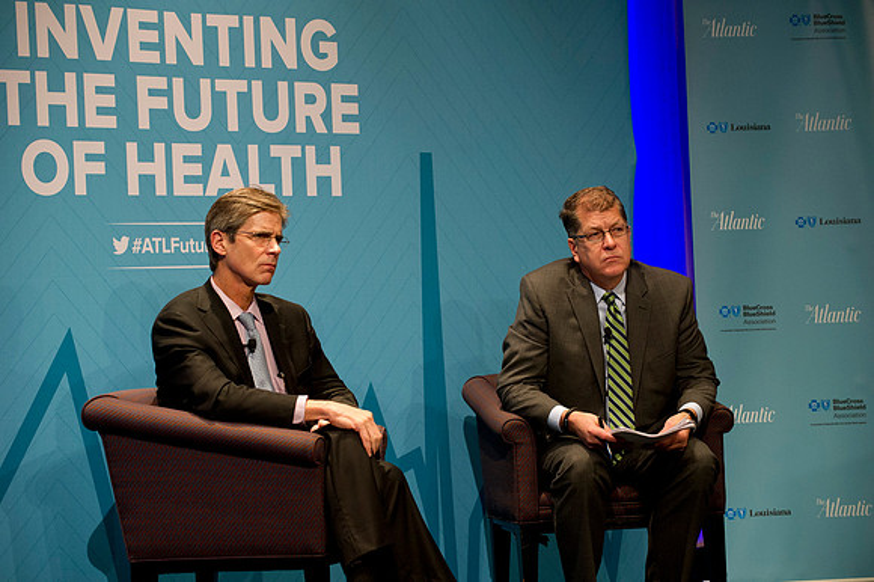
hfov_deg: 17.7
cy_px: 291
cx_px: 437
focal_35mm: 116
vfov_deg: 11.8
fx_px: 2815
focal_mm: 116
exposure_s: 1/160
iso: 2500
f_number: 4
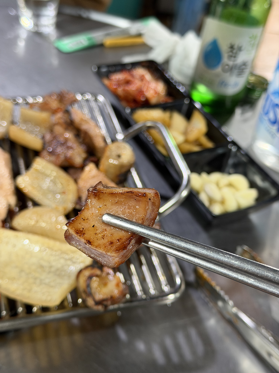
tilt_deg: -41.4
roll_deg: -9.0
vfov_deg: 39.7
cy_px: 186
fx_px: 516
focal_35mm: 48
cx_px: 140
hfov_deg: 30.3
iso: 250
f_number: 1.78
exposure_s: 1/60
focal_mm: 6.76
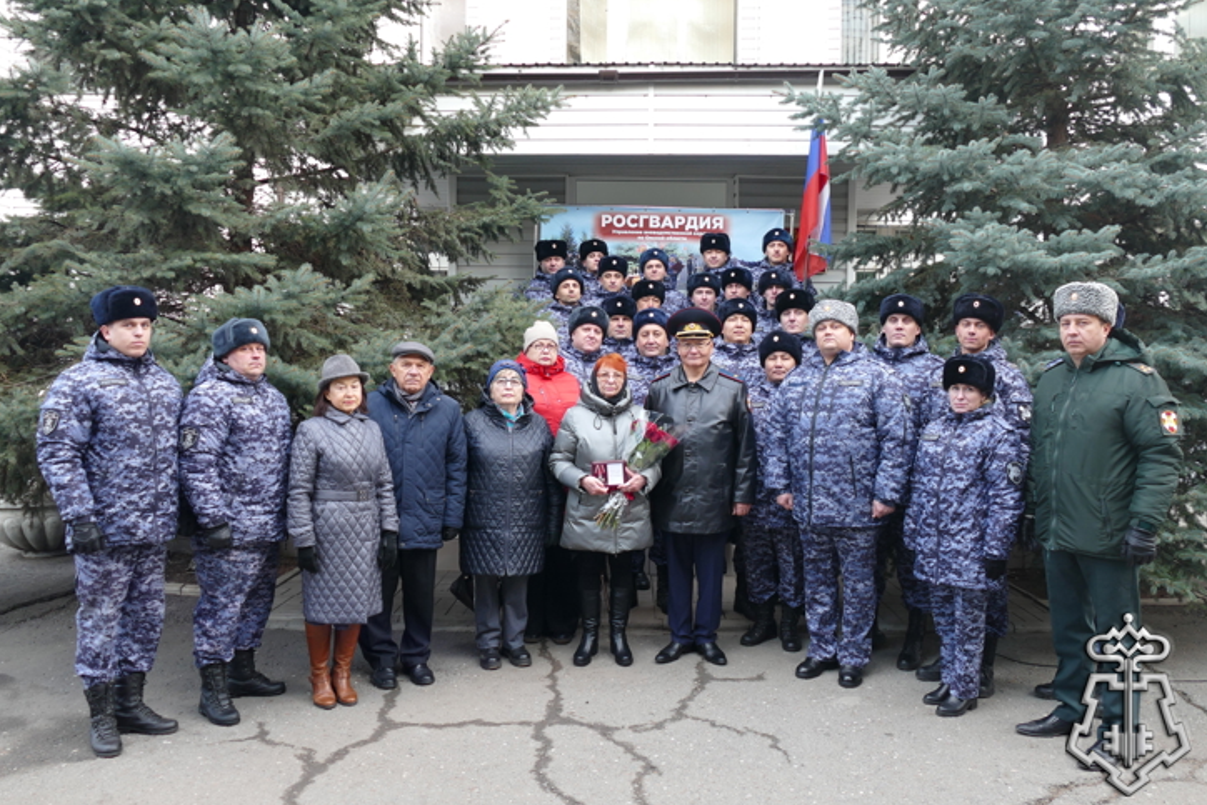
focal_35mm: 29
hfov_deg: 63.6
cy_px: 393
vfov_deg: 45.0
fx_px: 972
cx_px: 609
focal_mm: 10.36
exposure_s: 1/80
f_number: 2.9
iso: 200
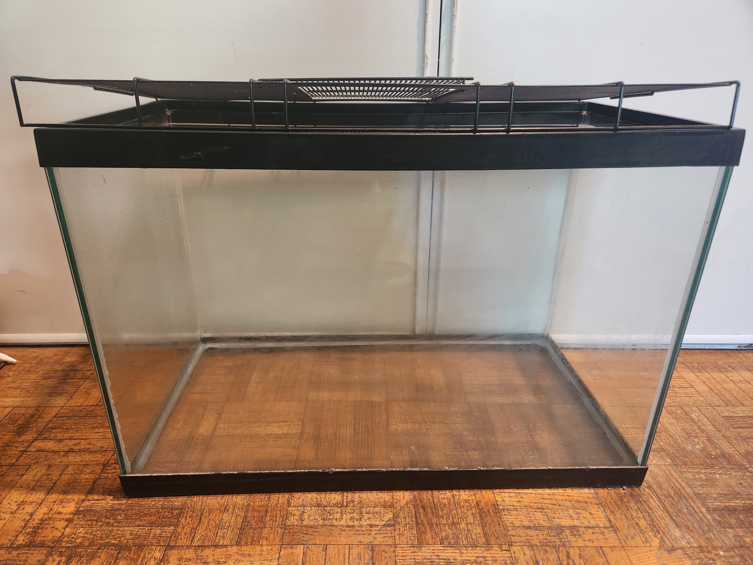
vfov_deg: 58.9
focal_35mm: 23
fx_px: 500
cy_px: 282
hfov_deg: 73.9
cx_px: 376
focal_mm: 5.4
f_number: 1.8
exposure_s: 1/33.3
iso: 500
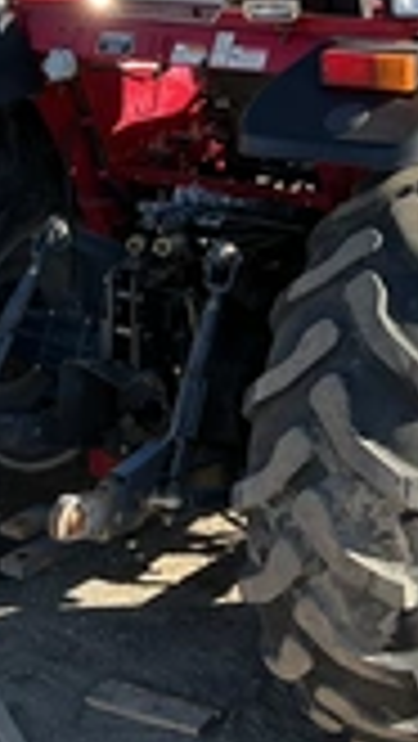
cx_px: 351
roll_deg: -0.4
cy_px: 135
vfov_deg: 27.9
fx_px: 1456
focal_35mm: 74
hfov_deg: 16.2
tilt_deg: -8.5
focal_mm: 3
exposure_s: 1/627
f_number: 1.8
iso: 25
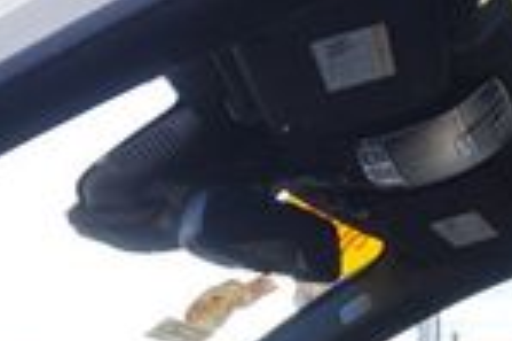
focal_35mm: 103
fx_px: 1463
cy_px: 727
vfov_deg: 11.6
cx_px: 96
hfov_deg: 19.6
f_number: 5
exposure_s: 1/80
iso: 100
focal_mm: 16
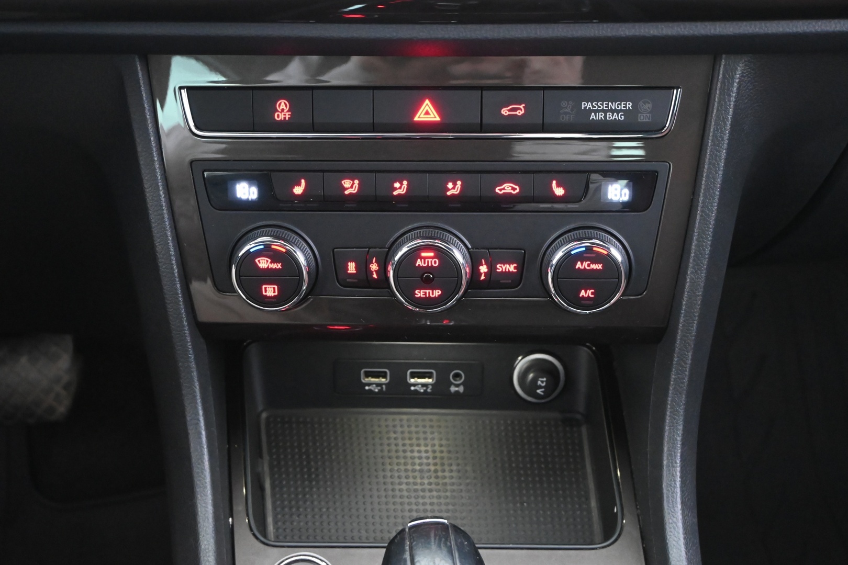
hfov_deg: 43.0
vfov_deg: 29.4
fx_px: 1078
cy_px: 282
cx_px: 424
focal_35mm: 46
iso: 6400
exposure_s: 1/8
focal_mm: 30.5
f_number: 5.6
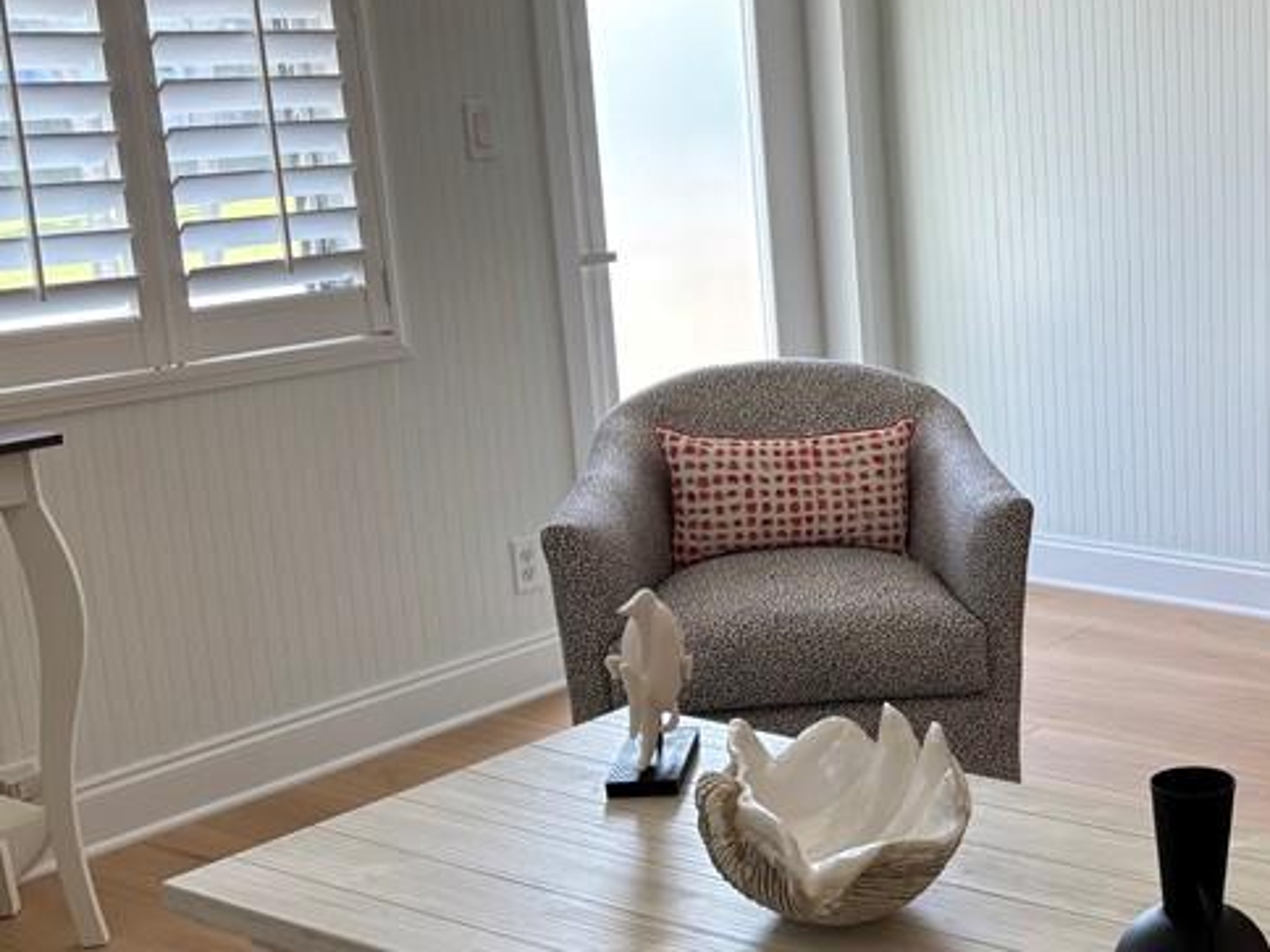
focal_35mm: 55
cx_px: 1218
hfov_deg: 32.6
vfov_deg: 26.5
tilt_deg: -12.6
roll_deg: +1.2
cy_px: 532
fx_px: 2018
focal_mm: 5.96
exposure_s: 1/120
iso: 64
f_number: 1.6
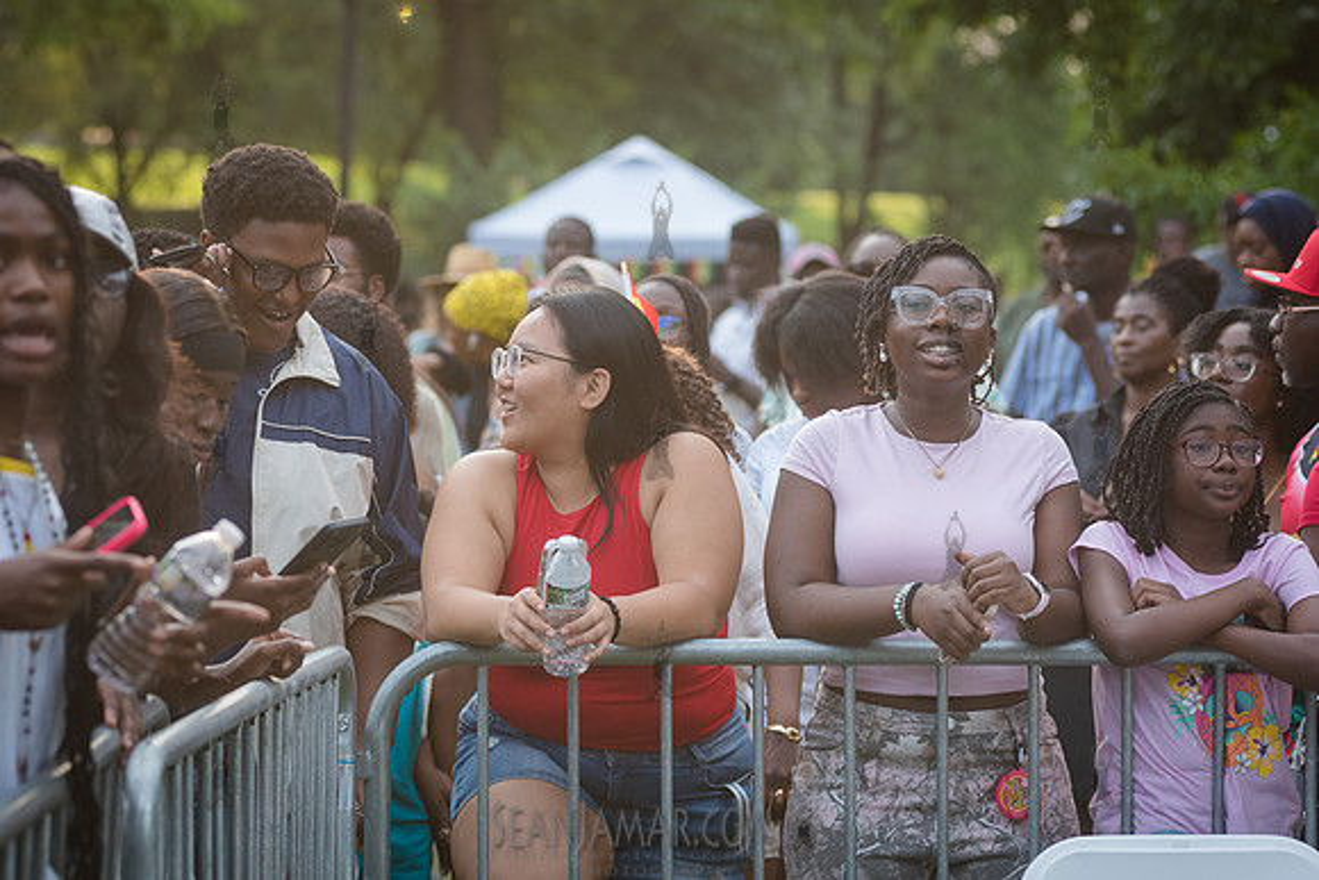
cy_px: 481
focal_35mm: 145
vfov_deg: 9.4
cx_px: 542
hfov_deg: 14.1
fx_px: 5331
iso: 1000
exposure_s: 1/1000
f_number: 4
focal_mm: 112
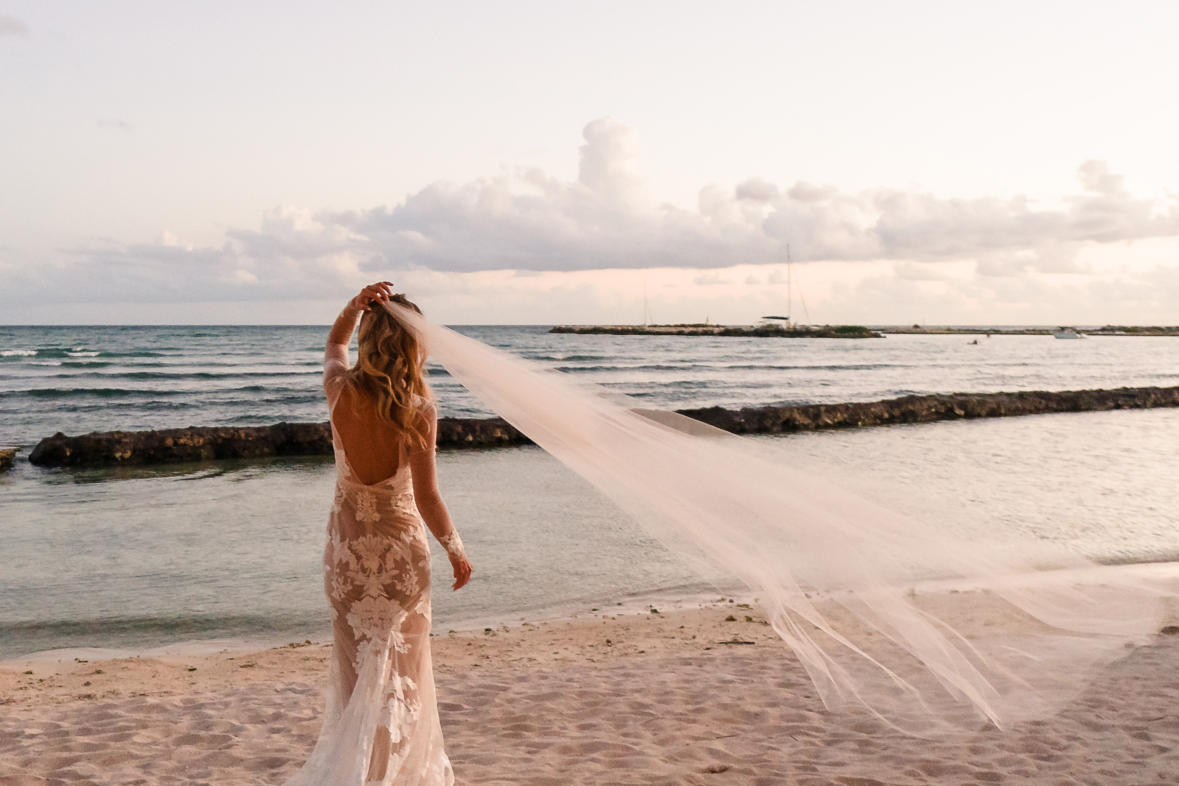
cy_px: 474
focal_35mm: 34
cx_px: 510
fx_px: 1113
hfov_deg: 55.6
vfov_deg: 38.7
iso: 4000
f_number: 2.8
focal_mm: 18
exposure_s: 1/250
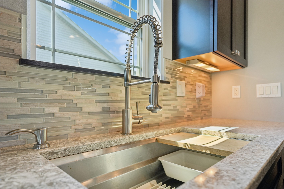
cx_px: 142
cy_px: 94
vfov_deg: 59.5
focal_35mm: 21
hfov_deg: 81.2
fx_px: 166
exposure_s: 1/500
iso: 640
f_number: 4
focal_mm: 21
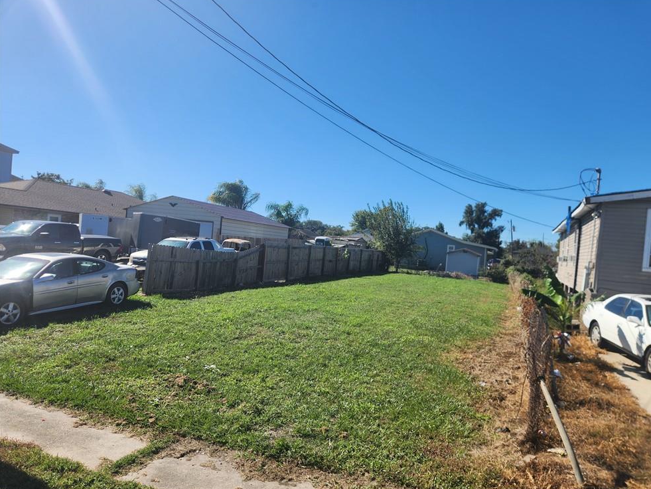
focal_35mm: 24
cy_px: 248
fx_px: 451
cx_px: 338
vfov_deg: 56.8
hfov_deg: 71.6
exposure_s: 1/1677
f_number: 1.8
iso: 20
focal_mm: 5.4
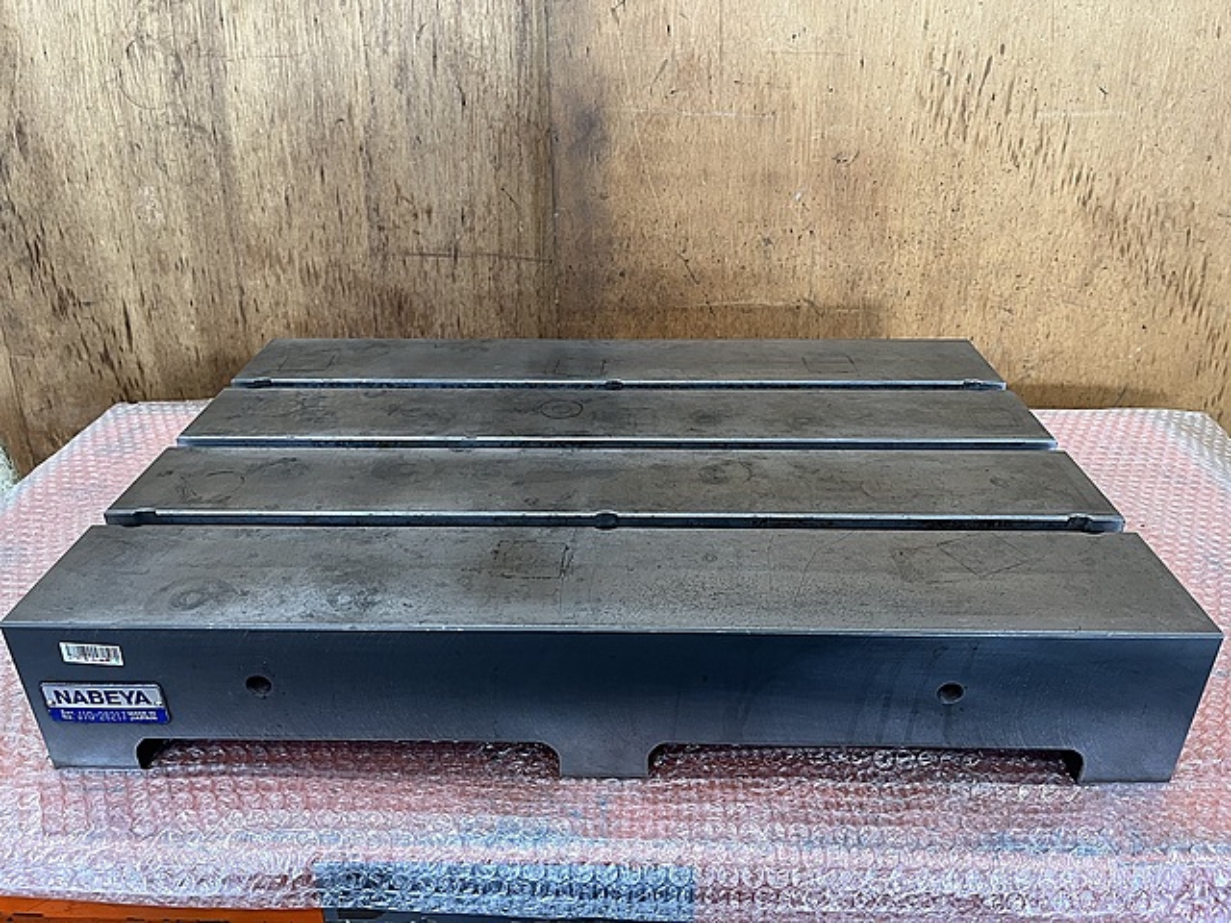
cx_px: 616
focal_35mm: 26
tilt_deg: -29.3
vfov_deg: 53.1
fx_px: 925
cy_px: 462
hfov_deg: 67.3
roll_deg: +1.5
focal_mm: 5.1
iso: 125
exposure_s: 1/89
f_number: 1.6
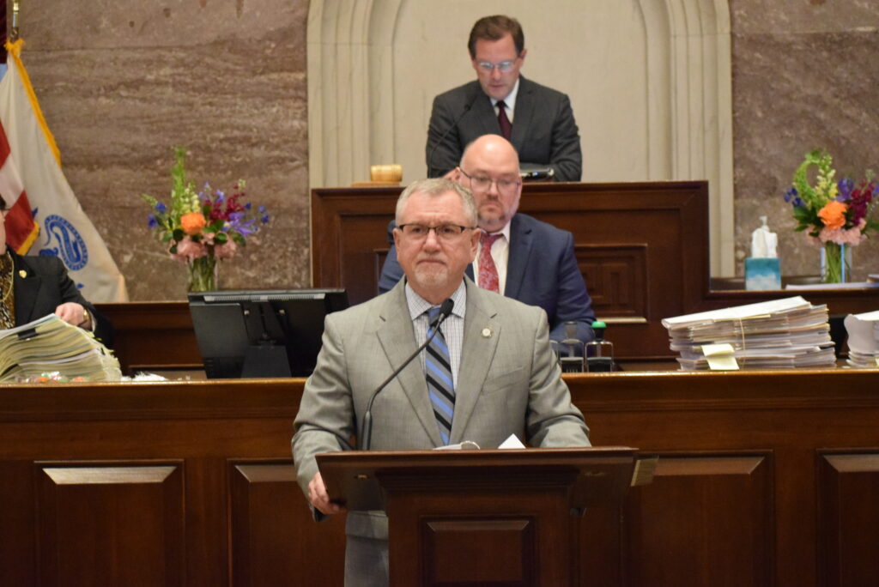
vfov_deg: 12.7
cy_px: 294
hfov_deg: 18.9
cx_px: 440
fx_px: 2638
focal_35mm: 108
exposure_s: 1/40
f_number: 4.8
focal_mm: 72
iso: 6400
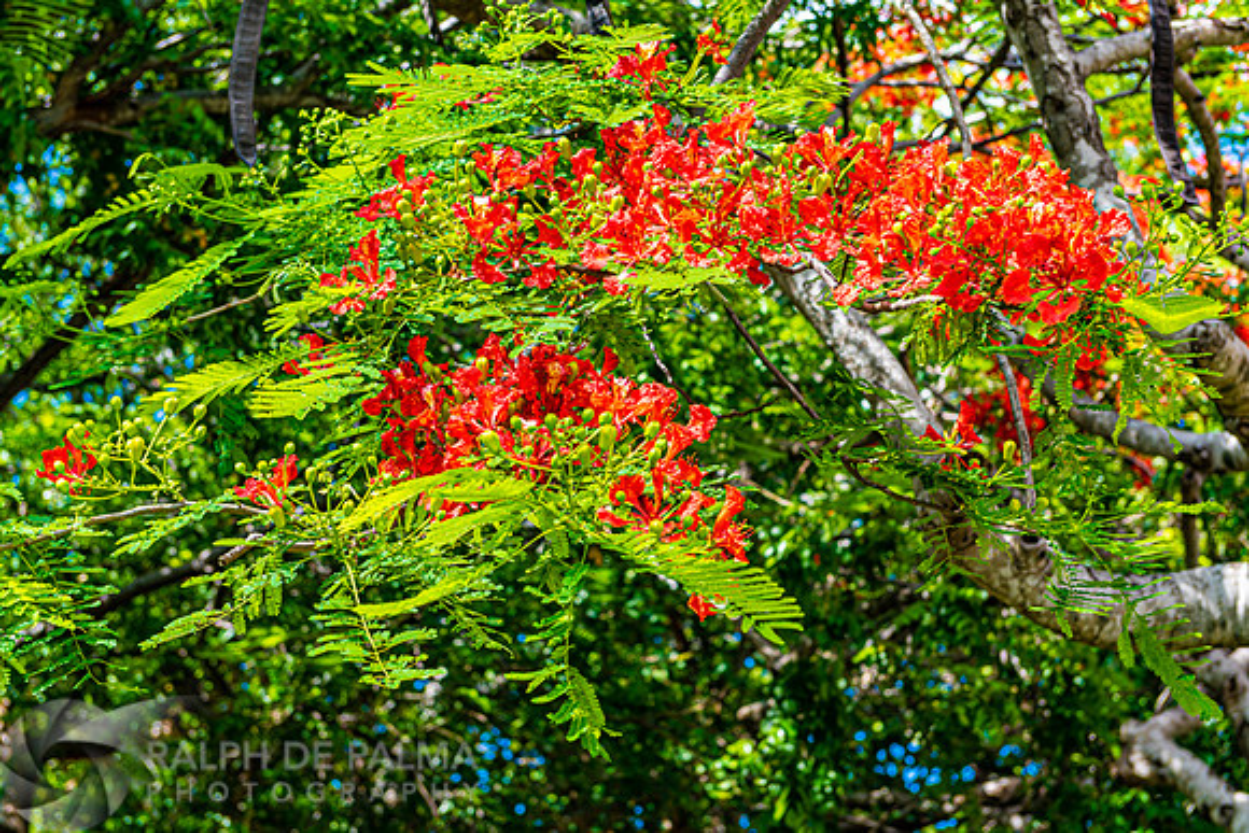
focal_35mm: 70
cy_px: 416
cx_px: 624
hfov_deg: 28.8
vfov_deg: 19.5
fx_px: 2429
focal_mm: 70
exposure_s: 1/100
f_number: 5
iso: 64
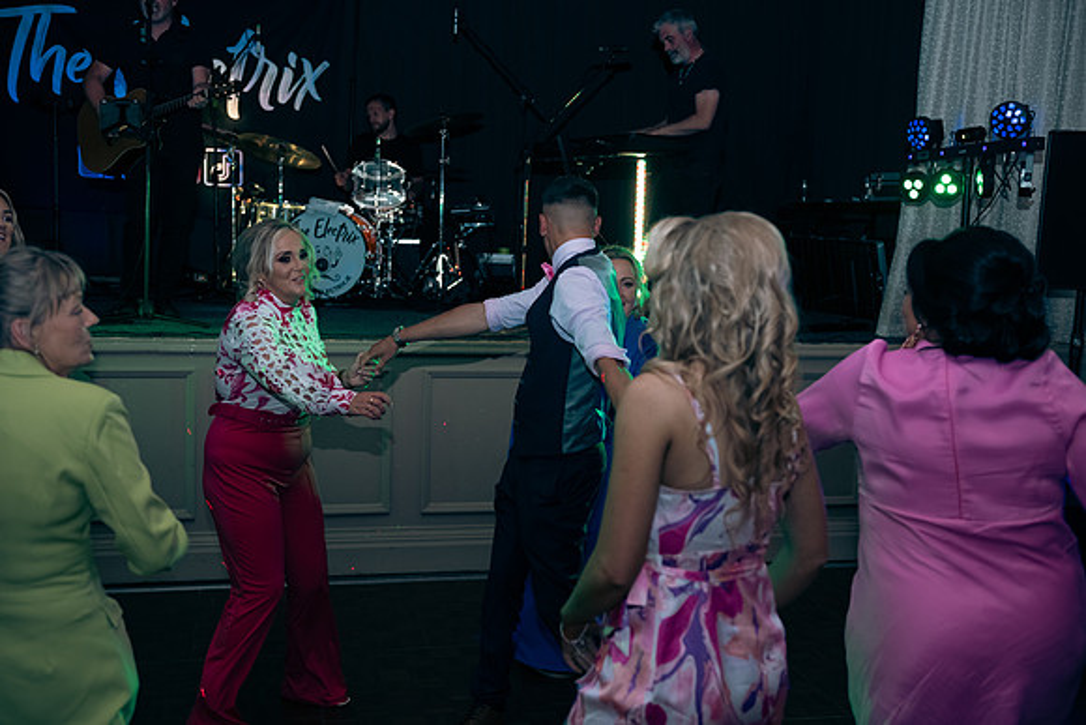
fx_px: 1267
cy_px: 362
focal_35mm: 42
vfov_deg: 31.9
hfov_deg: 46.4
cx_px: 543
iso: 640
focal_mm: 42
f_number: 3.5
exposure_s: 1/160
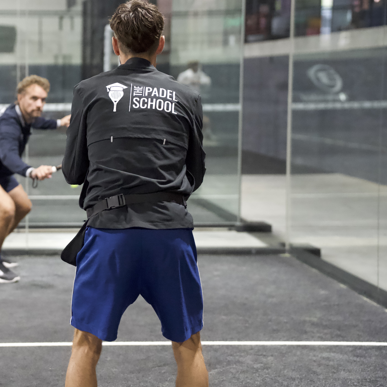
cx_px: 50
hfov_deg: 17.9
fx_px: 1214
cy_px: 177
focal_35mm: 96
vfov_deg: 18.1
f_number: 2.8
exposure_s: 1/800
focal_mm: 64
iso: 12800
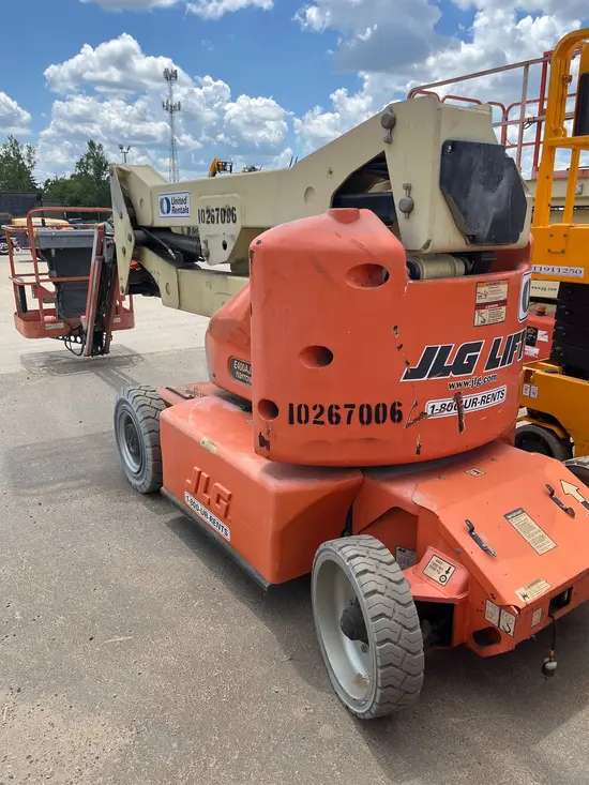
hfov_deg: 53.1
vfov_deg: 67.3
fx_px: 590
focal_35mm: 26
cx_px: 294
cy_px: 392
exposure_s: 1/2024
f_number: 1.6
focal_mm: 5.1
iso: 50
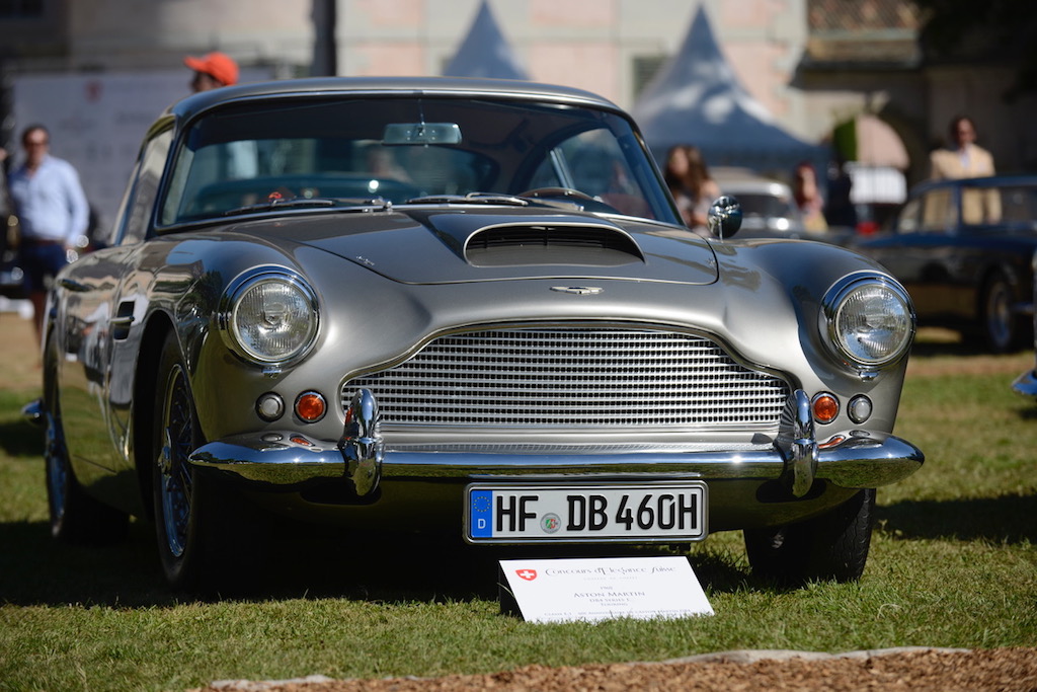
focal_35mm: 150
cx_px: 518
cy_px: 346
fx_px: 4321
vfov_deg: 9.2
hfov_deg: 13.7
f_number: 5
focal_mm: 150
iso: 100
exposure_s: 1/1000
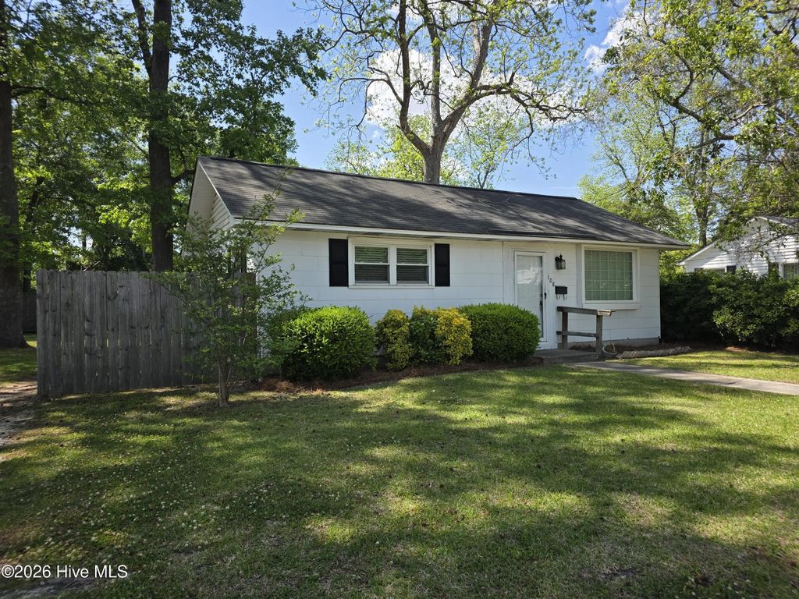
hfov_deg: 73.9
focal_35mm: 23
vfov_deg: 58.9
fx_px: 531
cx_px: 400
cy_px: 300
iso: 80
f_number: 1.7
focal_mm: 6.3
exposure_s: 1/2497
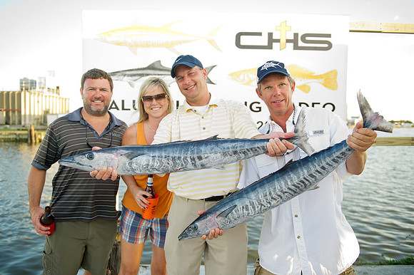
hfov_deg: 65.5
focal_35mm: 28
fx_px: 322
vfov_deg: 46.4
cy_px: 138
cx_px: 207
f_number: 2.8
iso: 125
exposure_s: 1/125
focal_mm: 28
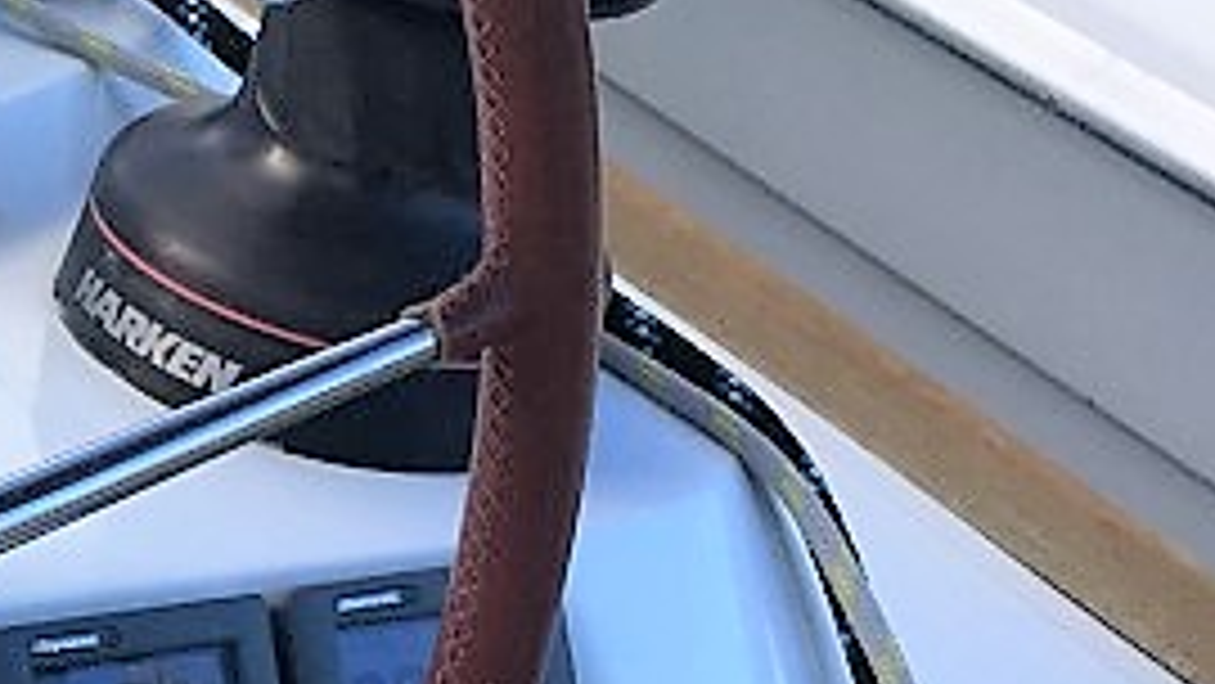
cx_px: -783
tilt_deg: -30.2
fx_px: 3867
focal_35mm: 120
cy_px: 634
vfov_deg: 10.1
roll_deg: -1.7
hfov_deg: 15.9
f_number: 2.2
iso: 25
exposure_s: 1/394
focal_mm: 4.15
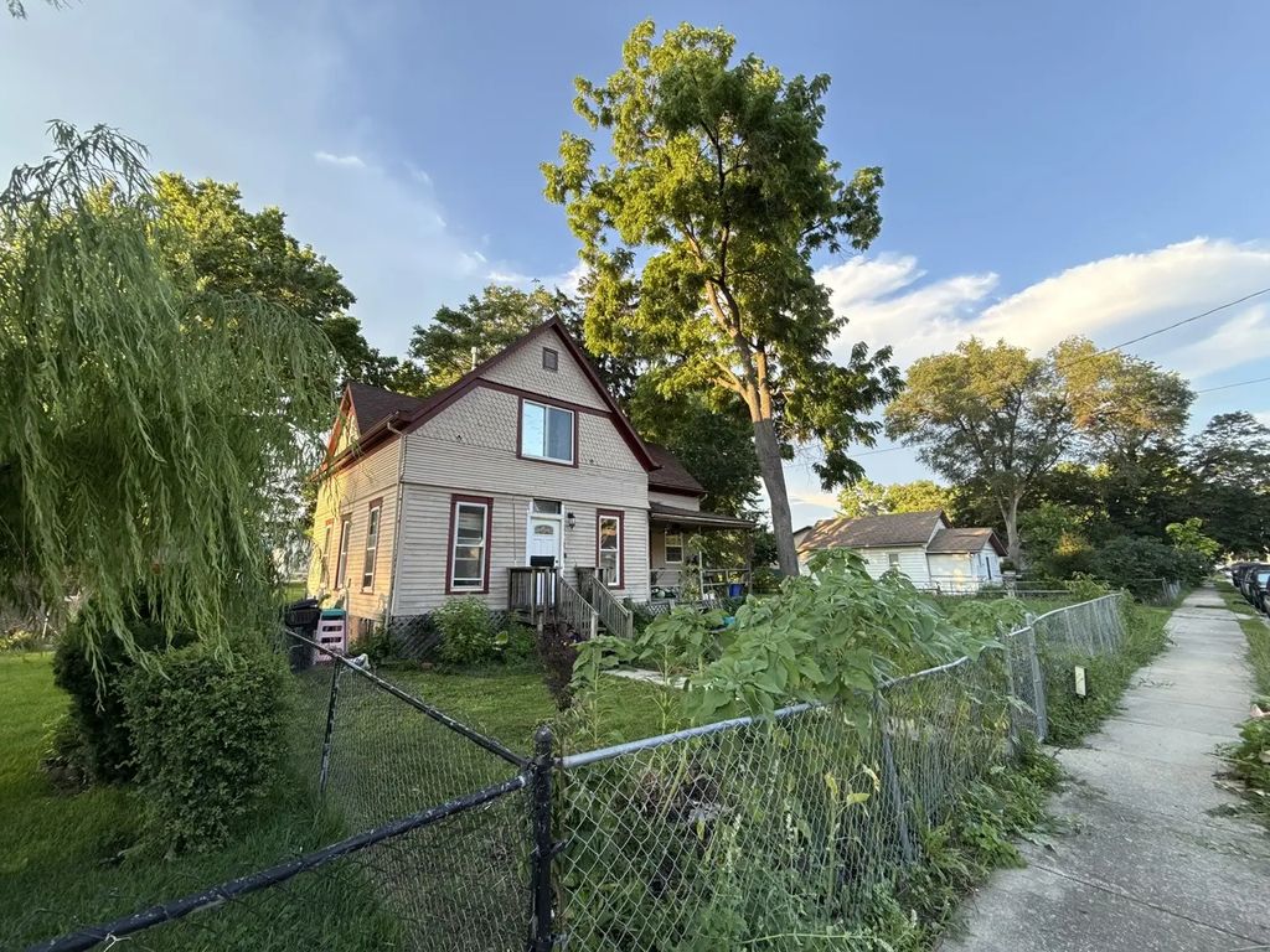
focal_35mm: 14
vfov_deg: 85.7
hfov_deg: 102.1
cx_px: 635
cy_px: 476
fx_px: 514
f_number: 2.2
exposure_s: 1/178
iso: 64
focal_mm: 2.22
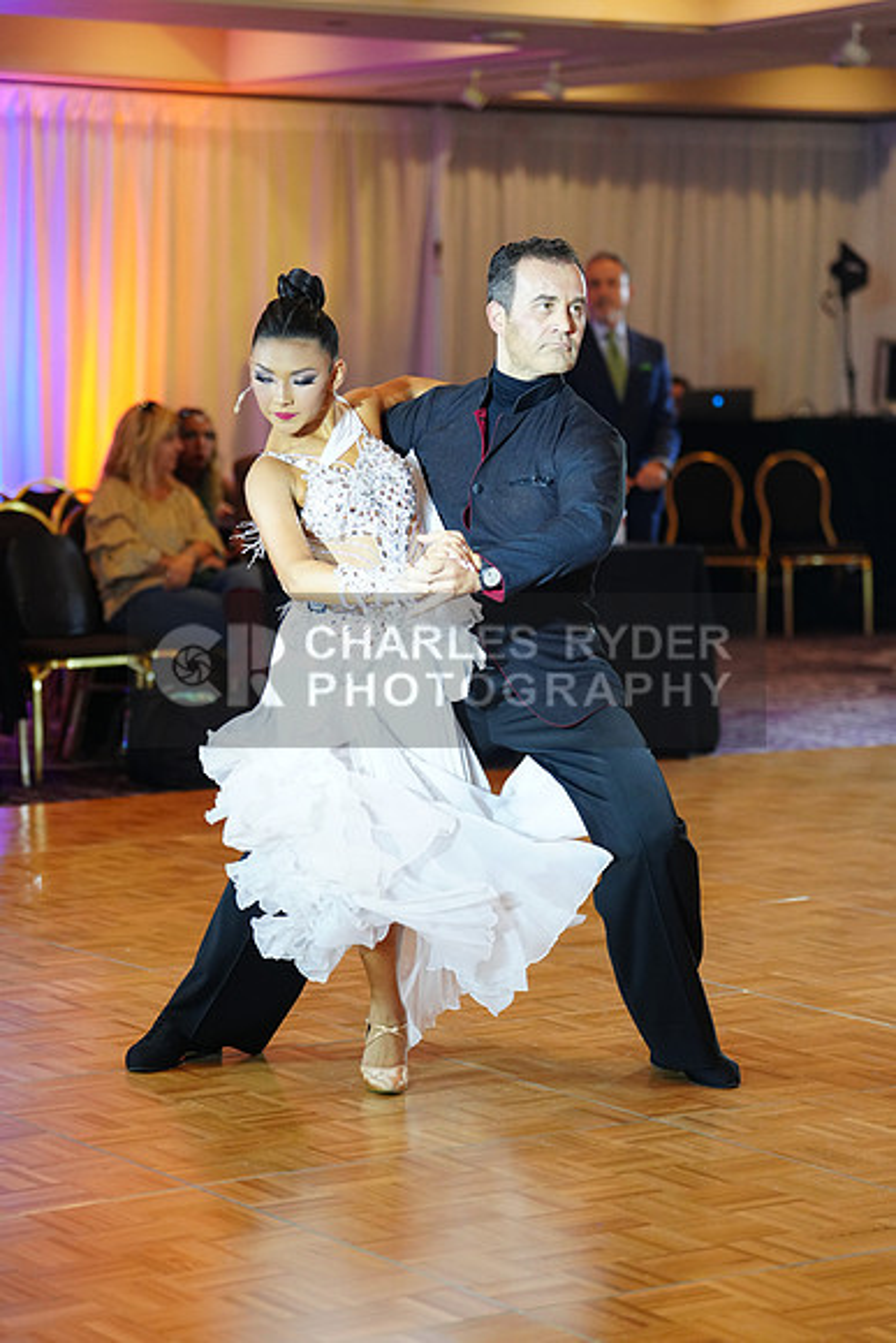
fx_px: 3544
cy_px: 672
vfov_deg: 21.5
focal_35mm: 95
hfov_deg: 14.4
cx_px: 448
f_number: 2.8
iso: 2000
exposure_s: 1/400
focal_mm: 95
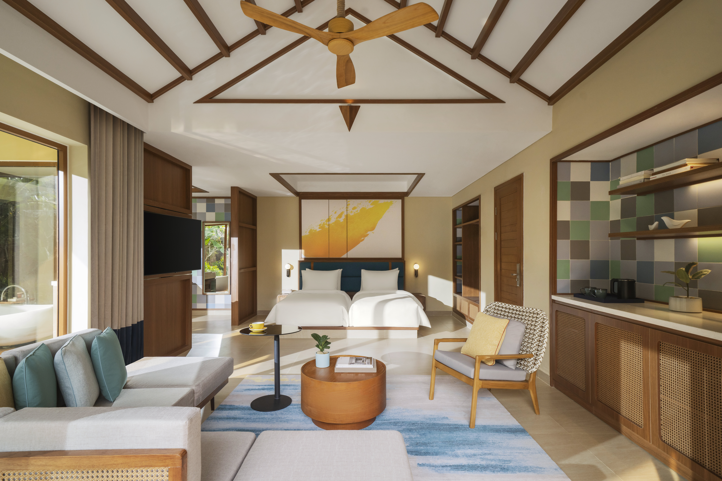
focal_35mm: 17
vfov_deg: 70.4
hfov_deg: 93.3
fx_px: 341
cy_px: 240
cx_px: 361
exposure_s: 1/80
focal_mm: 17
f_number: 7.1
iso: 640
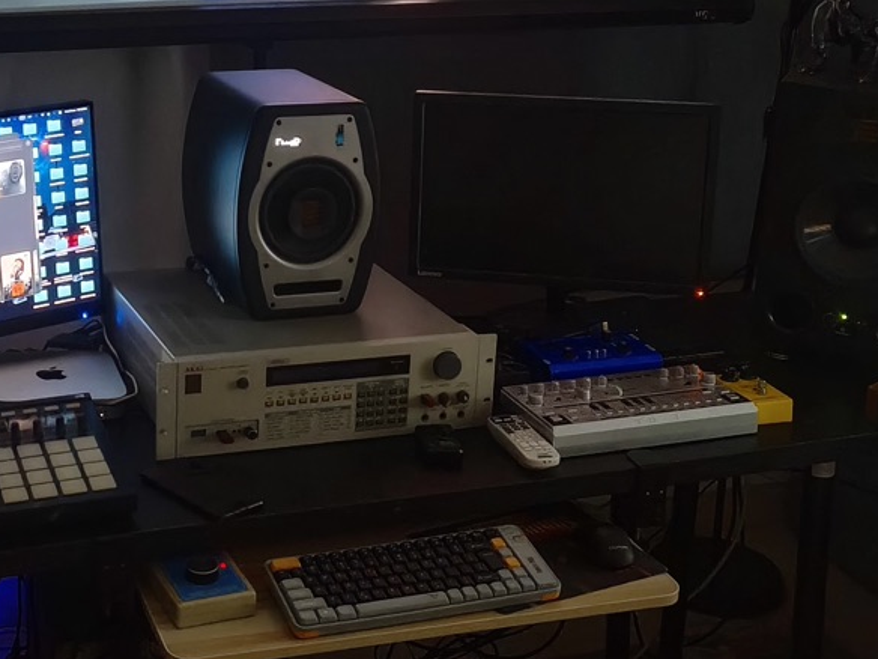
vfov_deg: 23.0
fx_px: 1598
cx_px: 174
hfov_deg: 30.0
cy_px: 155
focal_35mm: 63
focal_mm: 5.35
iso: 3200
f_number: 1.7
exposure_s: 1/20
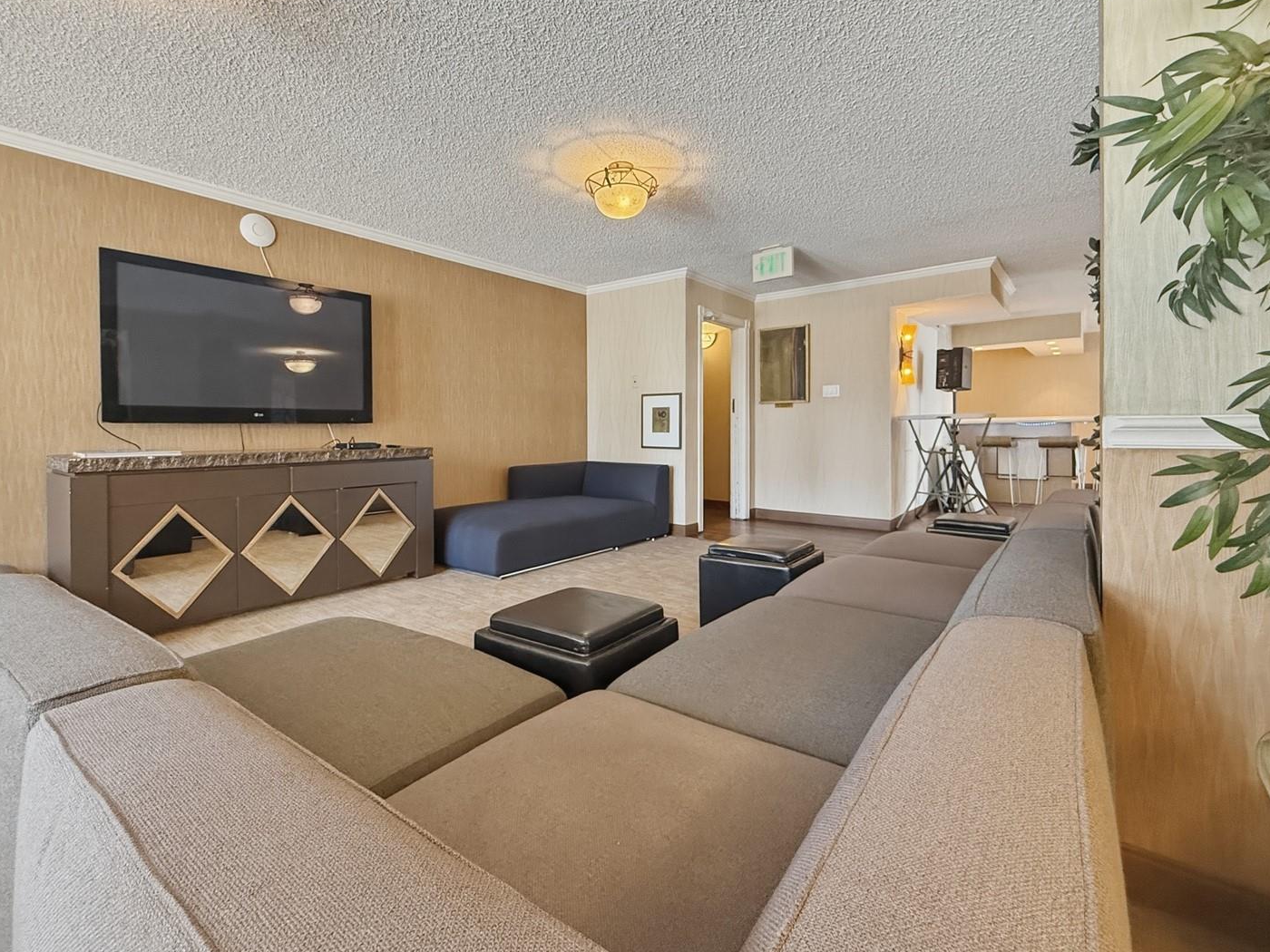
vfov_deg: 78.0
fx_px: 587
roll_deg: -0.7
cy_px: 444
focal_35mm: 16
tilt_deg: -0.7
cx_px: 620
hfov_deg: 94.5
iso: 500
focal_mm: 2.2
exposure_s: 1/60
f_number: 2.2
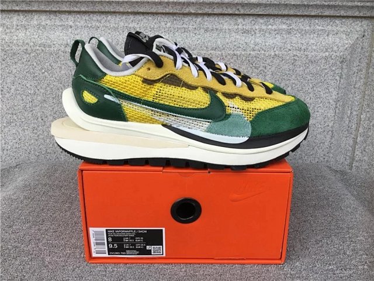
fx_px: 335
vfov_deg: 45.4
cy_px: 140
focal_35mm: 31
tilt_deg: -18.9
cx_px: 187
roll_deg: -0.7
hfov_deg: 58.4
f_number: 2.4
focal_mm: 3.3
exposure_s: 1/141
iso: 25
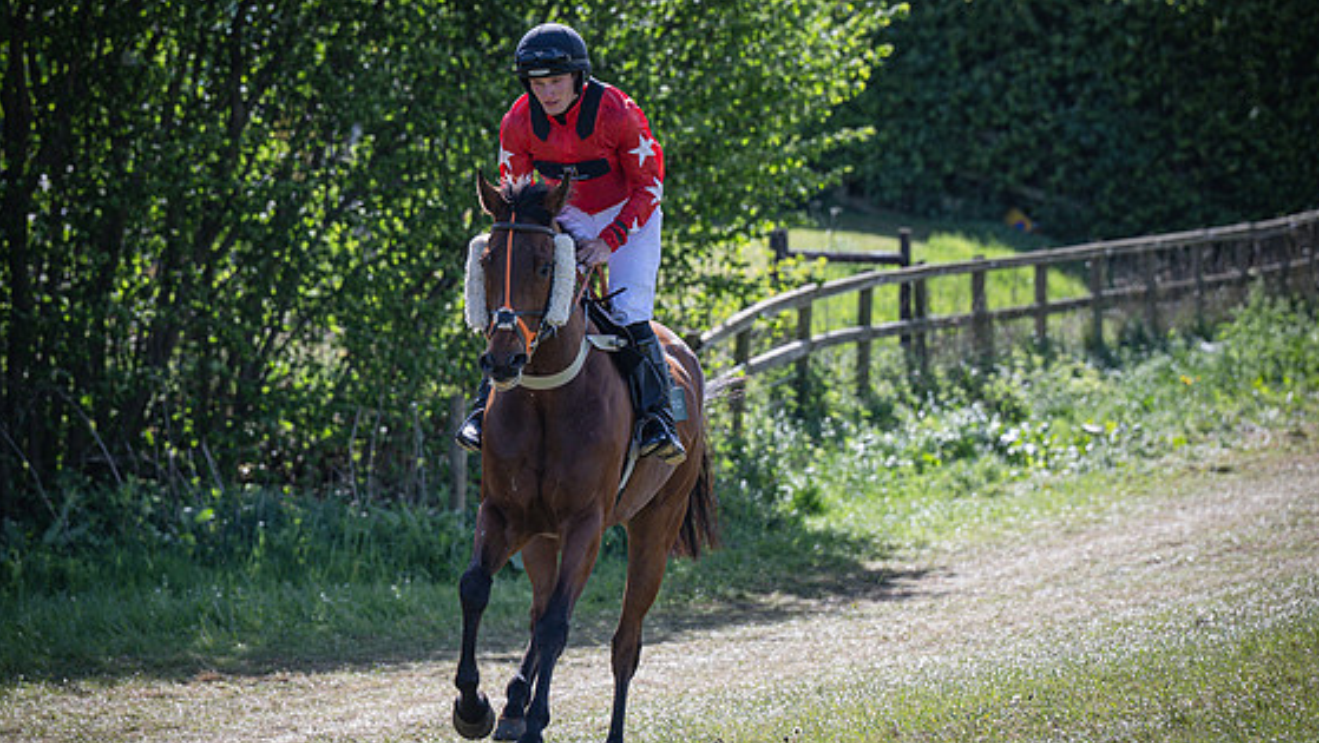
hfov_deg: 7.7
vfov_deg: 4.4
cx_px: 539
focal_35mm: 279
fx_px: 9762
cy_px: 357
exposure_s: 1/1250
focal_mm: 165
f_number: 4
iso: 400
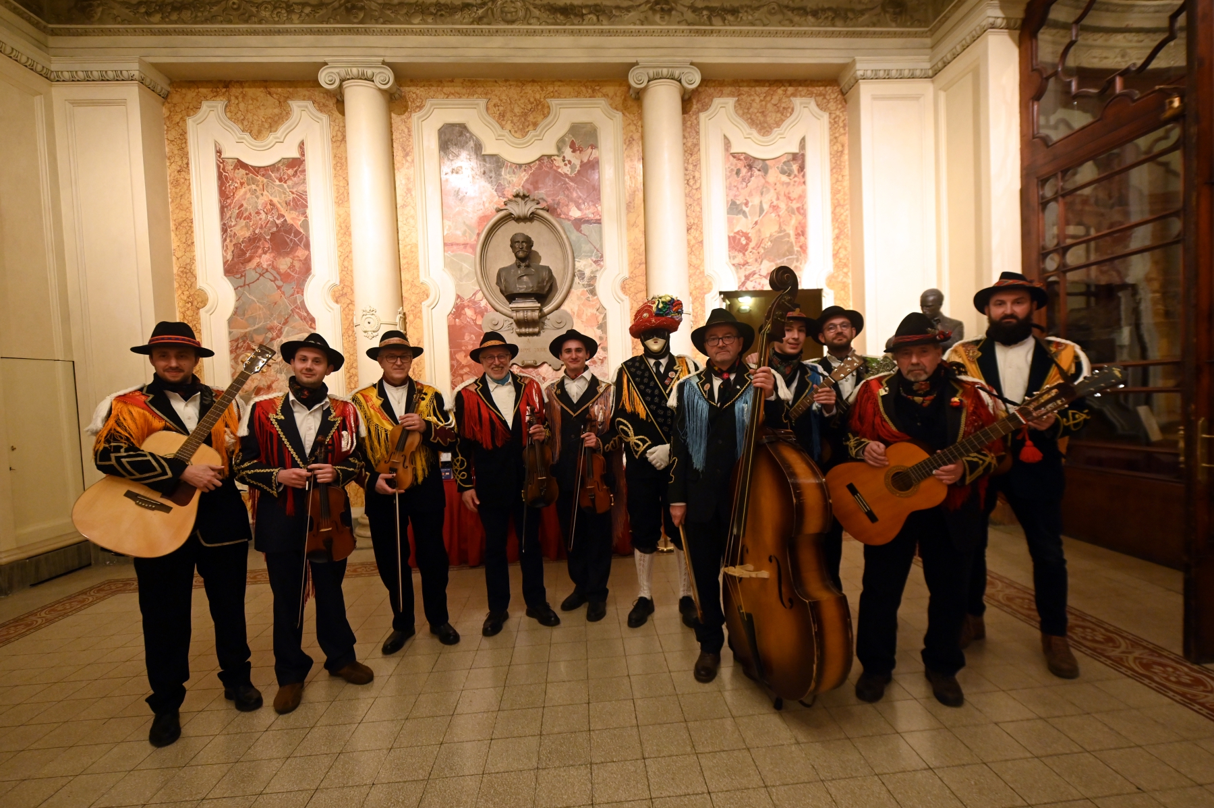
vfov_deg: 73.7
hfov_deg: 96.8
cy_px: 404
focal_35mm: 16
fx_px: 539
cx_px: 607
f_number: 3.5
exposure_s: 1/250
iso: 3200
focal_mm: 16
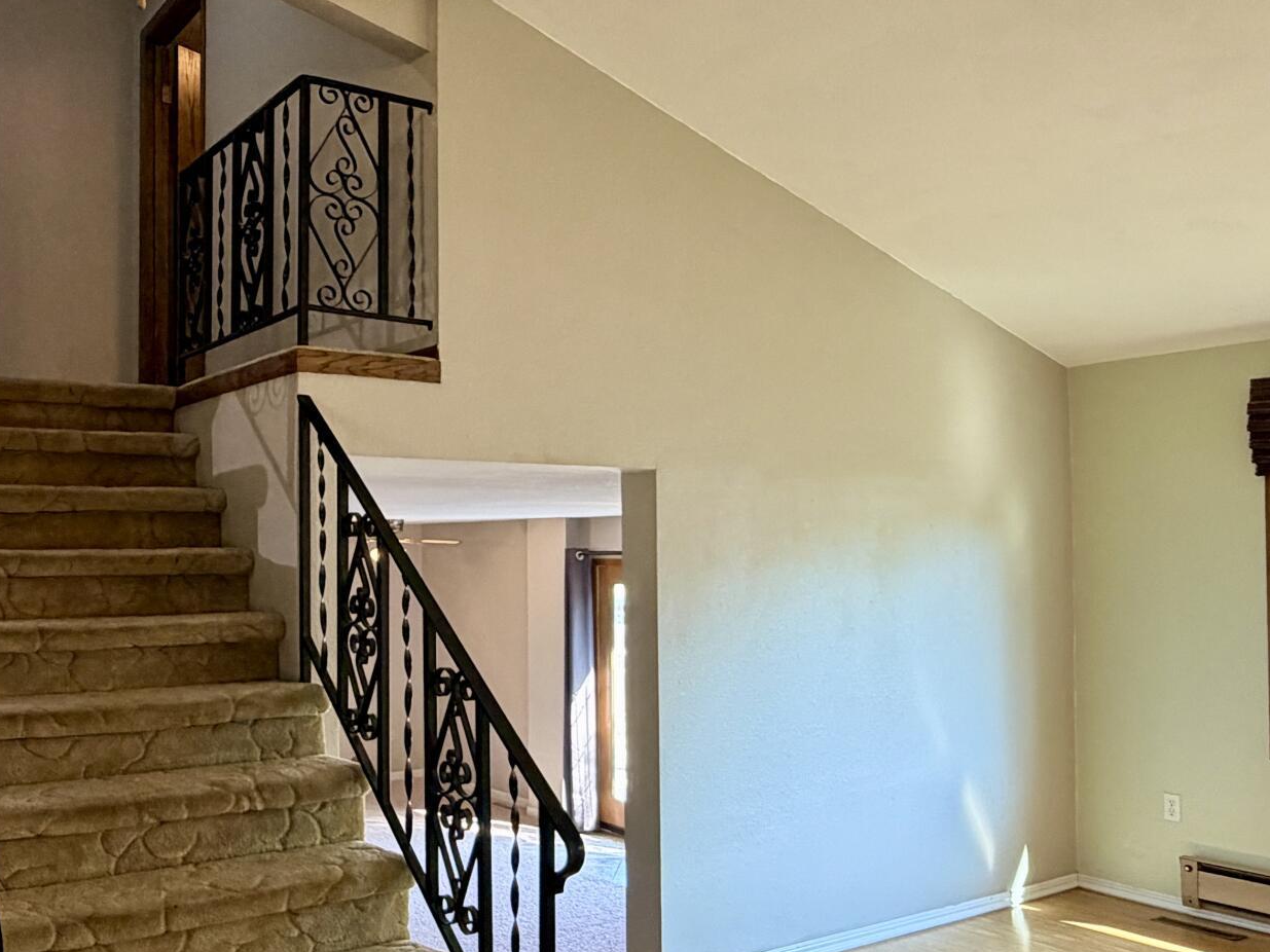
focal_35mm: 34
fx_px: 1247
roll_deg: +1.2
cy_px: 523
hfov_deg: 53.6
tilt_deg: +1.4
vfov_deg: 41.7
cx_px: 510
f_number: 2.2
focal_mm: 2.22
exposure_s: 1/60
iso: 200
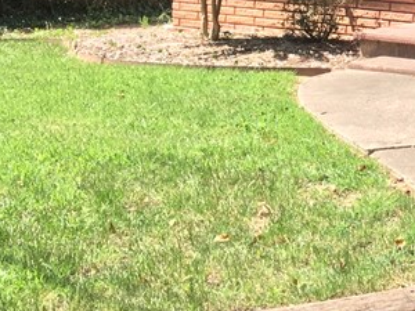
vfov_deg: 13.9
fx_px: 1187
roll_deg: -0.5
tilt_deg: +3.3
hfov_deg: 17.3
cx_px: 676
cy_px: -176
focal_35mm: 99
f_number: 2.2
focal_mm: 4.15
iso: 25
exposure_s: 1/346
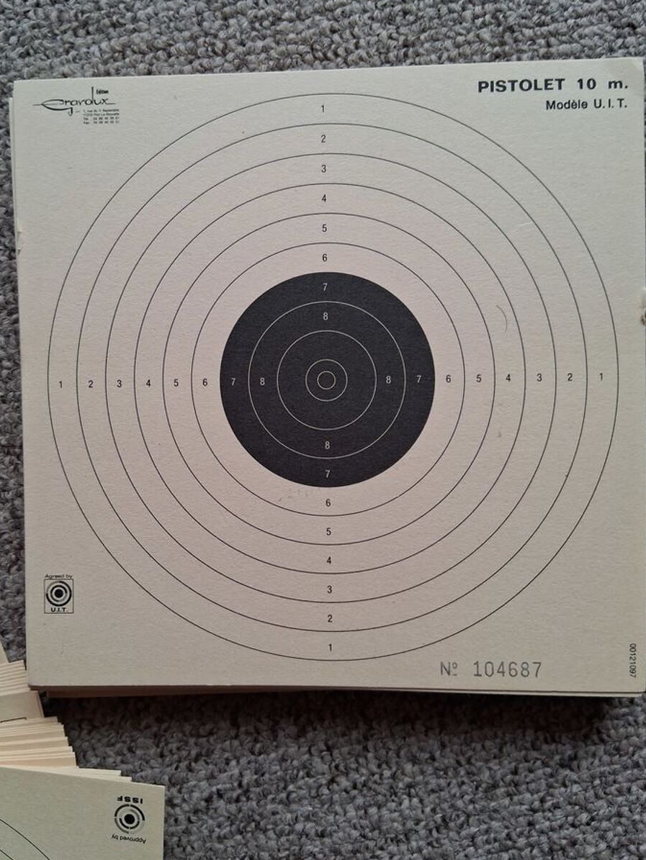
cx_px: 296
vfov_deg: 61.6
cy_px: 408
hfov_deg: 48.2
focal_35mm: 29
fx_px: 721
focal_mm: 3.98
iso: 64
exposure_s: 1/100
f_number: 1.8
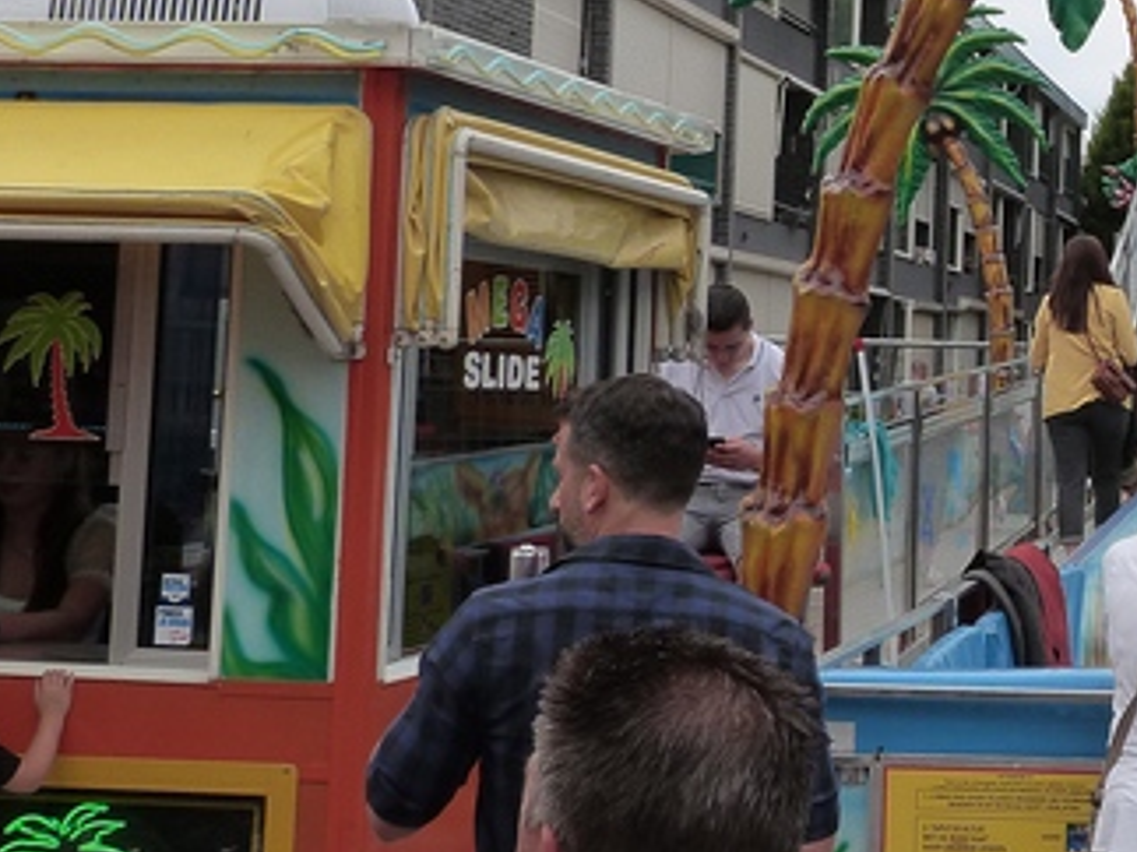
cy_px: 130
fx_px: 2594
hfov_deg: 23.4
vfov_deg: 18.4
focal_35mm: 79
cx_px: 1197
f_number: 5
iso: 200
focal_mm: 6.1
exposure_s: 1/250
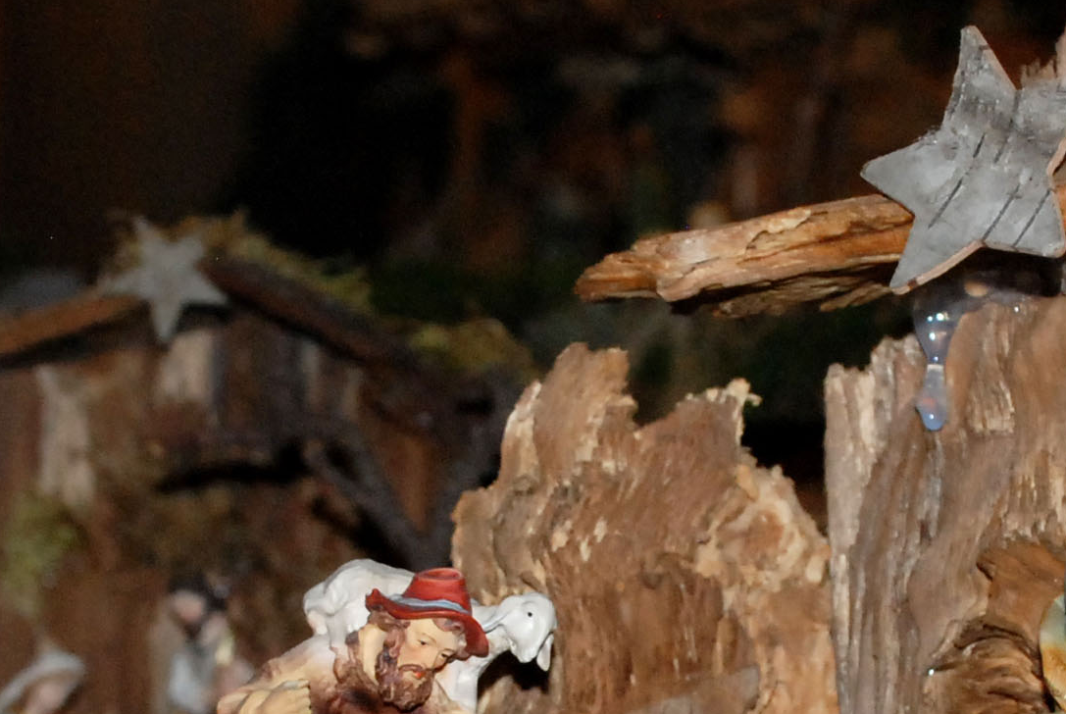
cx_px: 562
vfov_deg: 8.0
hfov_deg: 12.0
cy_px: 647
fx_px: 5070
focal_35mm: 171
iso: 640
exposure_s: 1/60
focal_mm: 32
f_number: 4.5
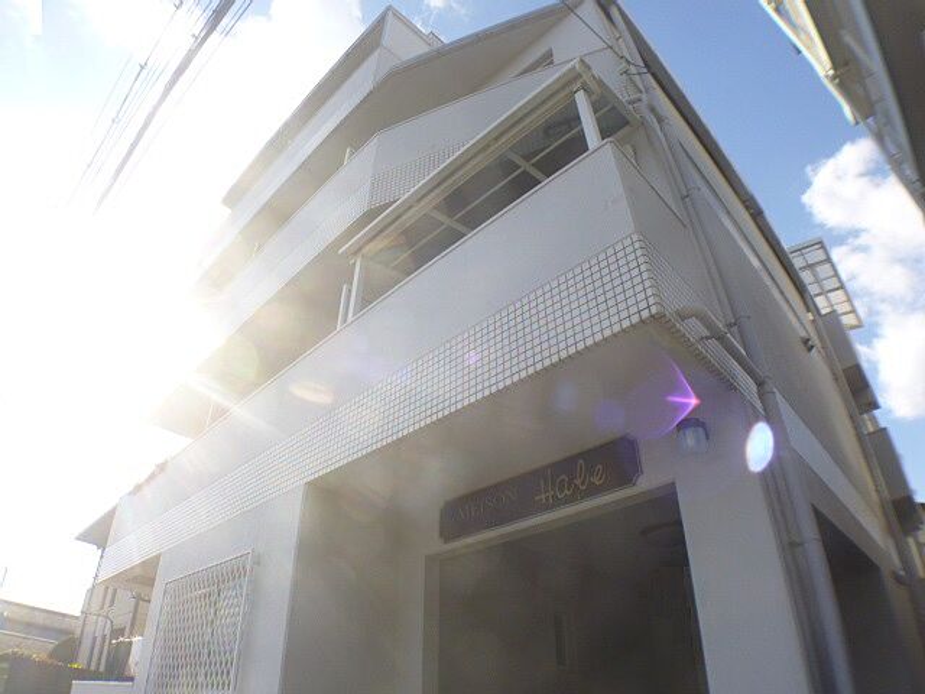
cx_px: 462
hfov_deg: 56.8
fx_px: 855
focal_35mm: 32
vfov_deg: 44.2
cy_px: 347
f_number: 2.9
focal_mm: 5.7
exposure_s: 1/800
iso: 100
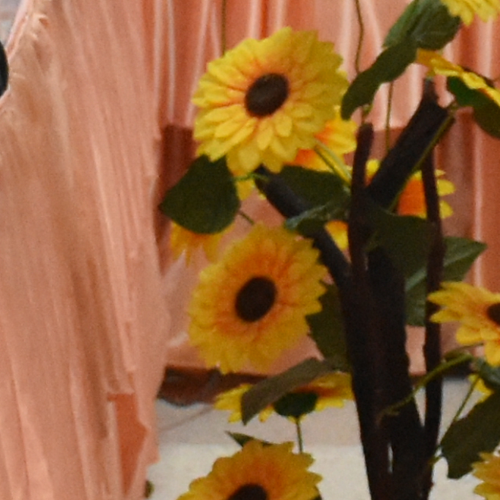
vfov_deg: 4.3
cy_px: -146
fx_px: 6633
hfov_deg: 4.3
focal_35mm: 406
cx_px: 352
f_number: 4.5
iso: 3200
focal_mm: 35
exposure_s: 1/320
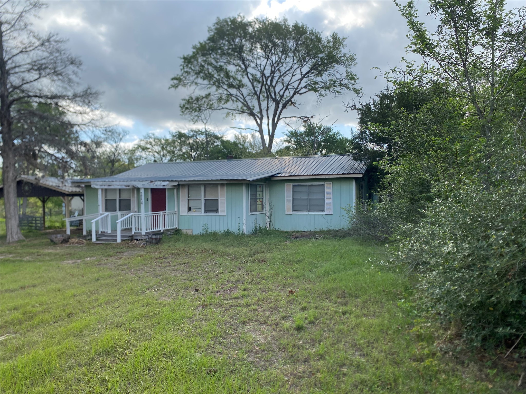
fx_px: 395
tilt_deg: -0.7
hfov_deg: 67.3
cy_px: 197
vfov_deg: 53.1
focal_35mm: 26
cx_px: 263
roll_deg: +0.7
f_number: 1.8
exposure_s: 1/1927
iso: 32
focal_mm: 4.25
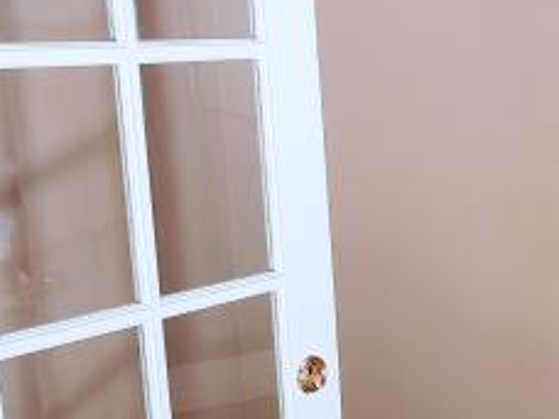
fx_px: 1179
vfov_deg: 20.2
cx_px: 716
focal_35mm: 73
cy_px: 243
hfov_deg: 23.7
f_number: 2.4
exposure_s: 1/40
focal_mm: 4.3
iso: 320
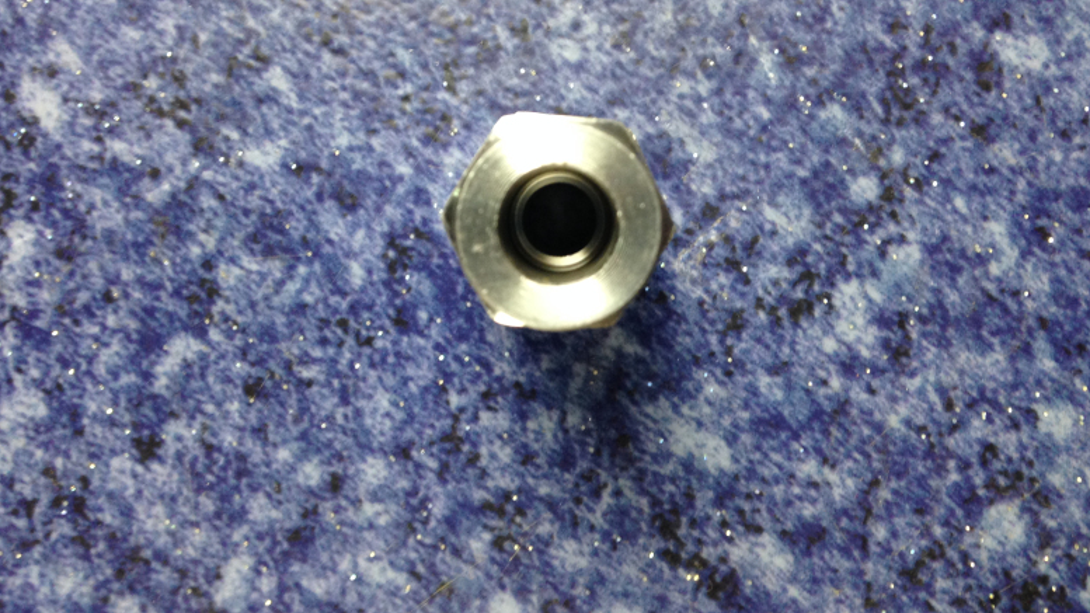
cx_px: 547
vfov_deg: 31.8
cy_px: 220
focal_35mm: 37
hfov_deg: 54.0
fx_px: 1069
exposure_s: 1/20
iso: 125
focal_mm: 4.12
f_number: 2.4
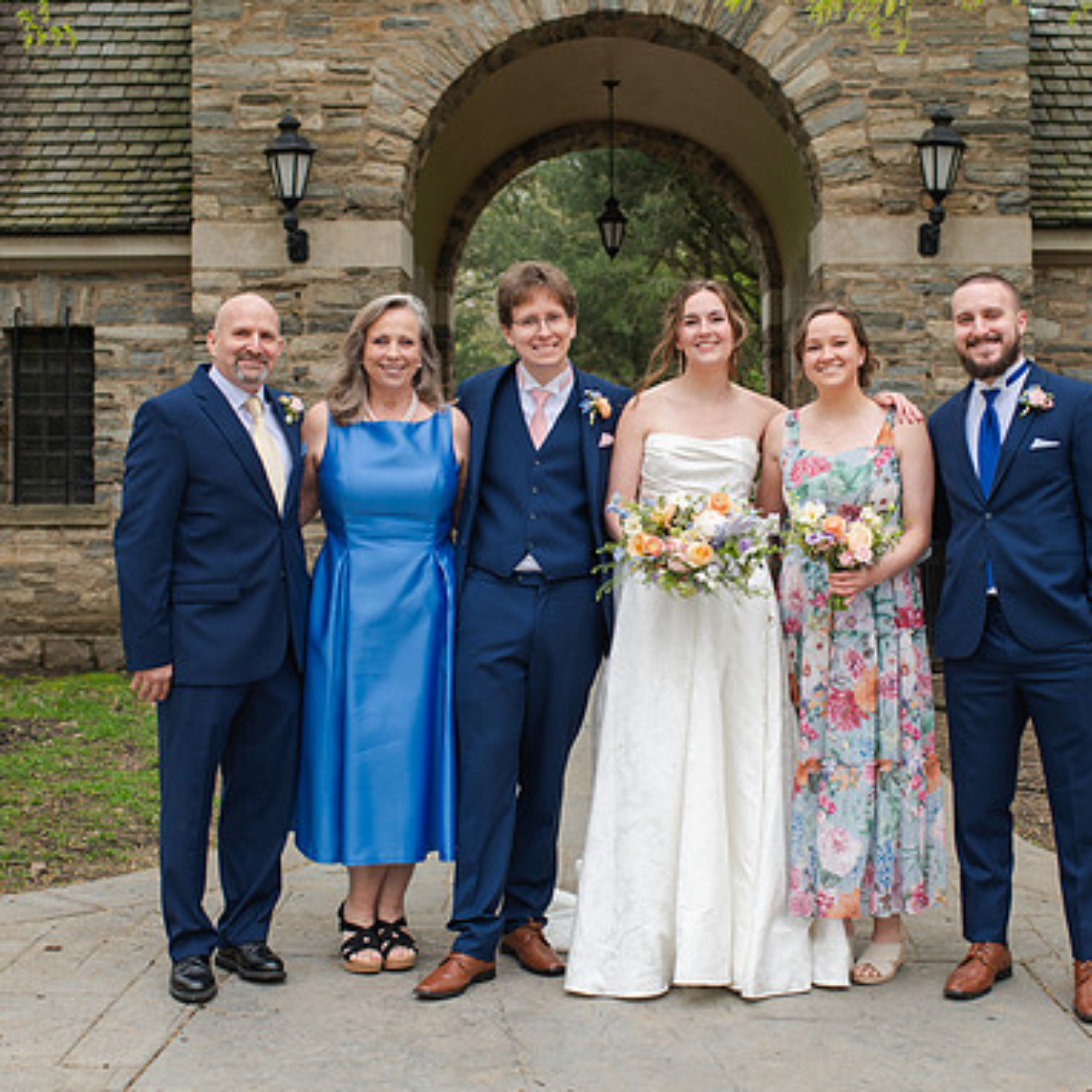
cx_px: 592
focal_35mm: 55
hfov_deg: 31.1
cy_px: 529
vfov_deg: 31.1
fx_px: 1963
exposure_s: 1/320
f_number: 3.2
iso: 140
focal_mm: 35
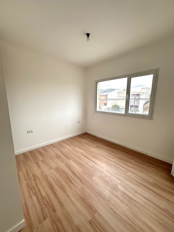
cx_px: 87
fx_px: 94
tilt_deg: -9.3
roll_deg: -0.8
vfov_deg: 102.1
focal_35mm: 14
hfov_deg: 85.7
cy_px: 116
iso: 40
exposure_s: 1/153
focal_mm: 2.22
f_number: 2.2
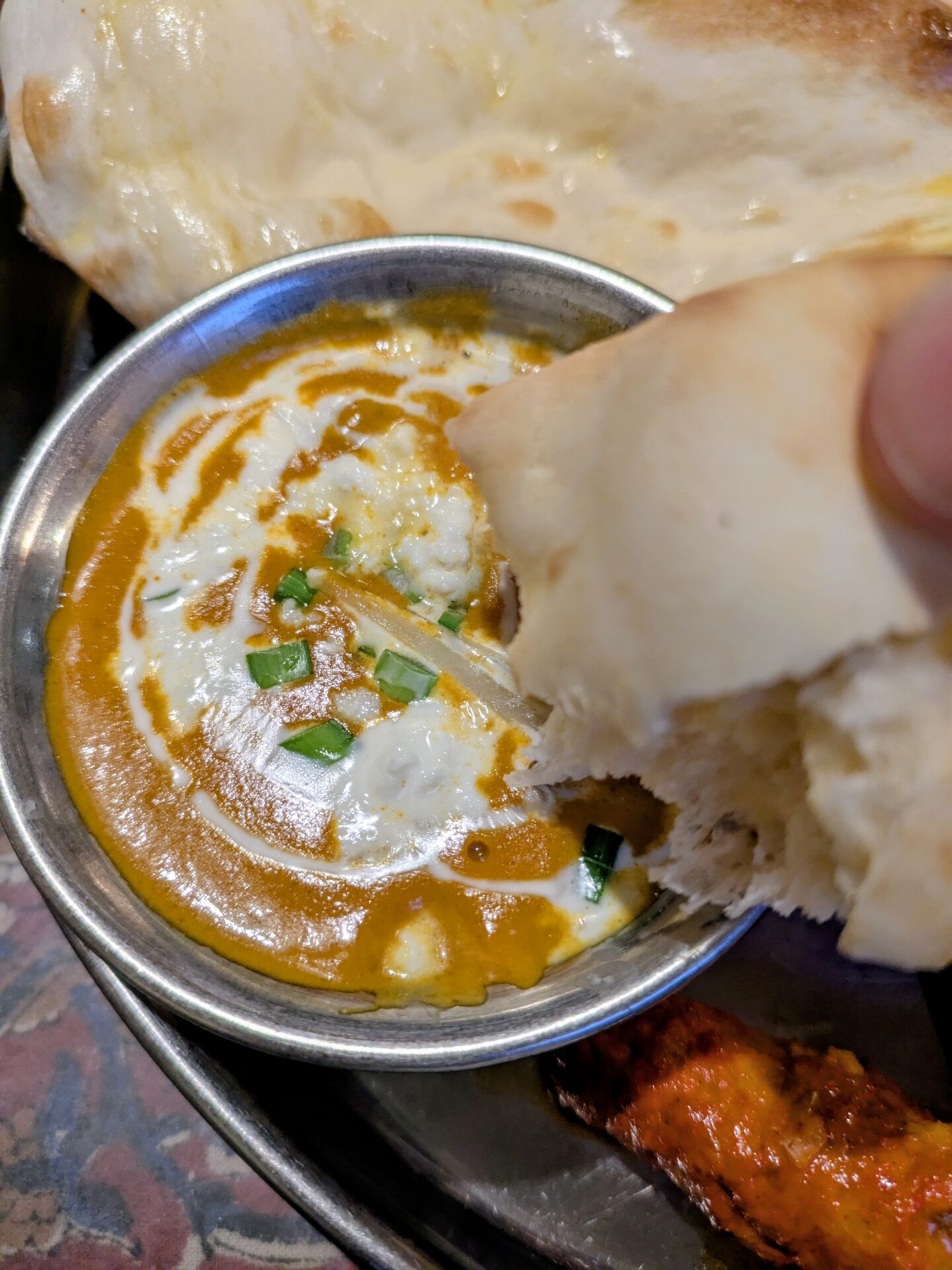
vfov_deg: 69.4
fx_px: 917
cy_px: 635
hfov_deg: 54.9
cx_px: 476
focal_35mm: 25
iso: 163
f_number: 1.89
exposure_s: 1/60
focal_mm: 5.43
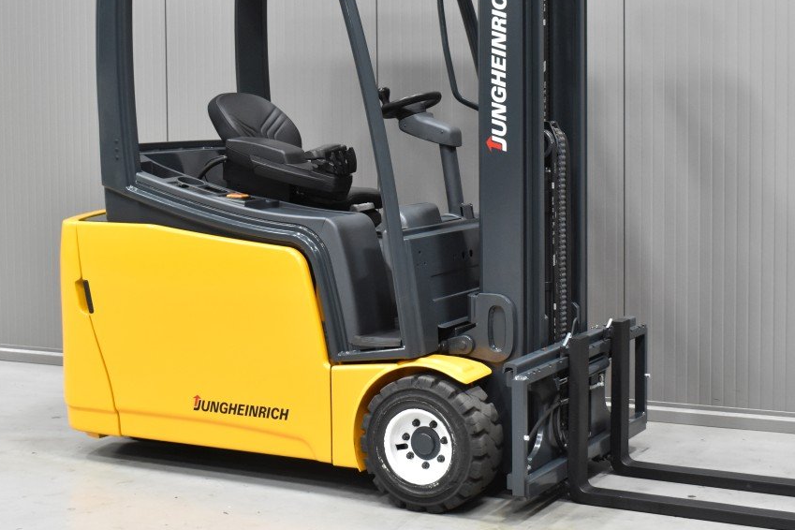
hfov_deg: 30.6
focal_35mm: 66
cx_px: 413
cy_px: 186
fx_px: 1451
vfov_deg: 20.6
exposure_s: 1/30
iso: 1600
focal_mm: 31
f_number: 5.6
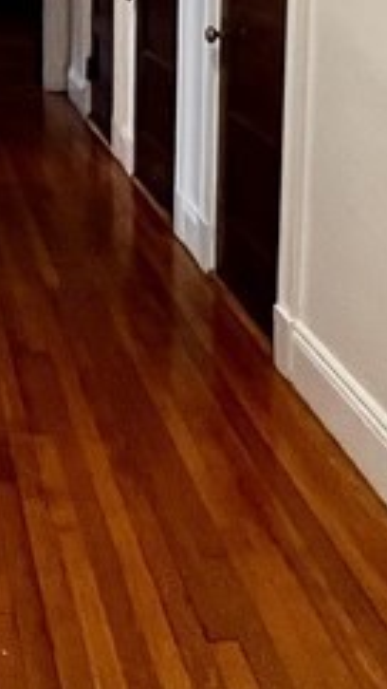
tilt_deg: -10.5
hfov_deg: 19.7
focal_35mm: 60
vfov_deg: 33.3
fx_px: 1095
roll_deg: +0.5
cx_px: 46
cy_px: 85
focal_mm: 1.57
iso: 400
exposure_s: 1/60
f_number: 1.8
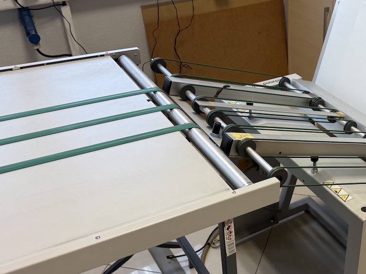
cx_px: 302
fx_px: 486
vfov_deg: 31.5
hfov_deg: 39.3
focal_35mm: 46
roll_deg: +2.9
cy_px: 145
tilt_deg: -30.2
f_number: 1.78
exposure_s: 1/100
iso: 64
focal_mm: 6.76
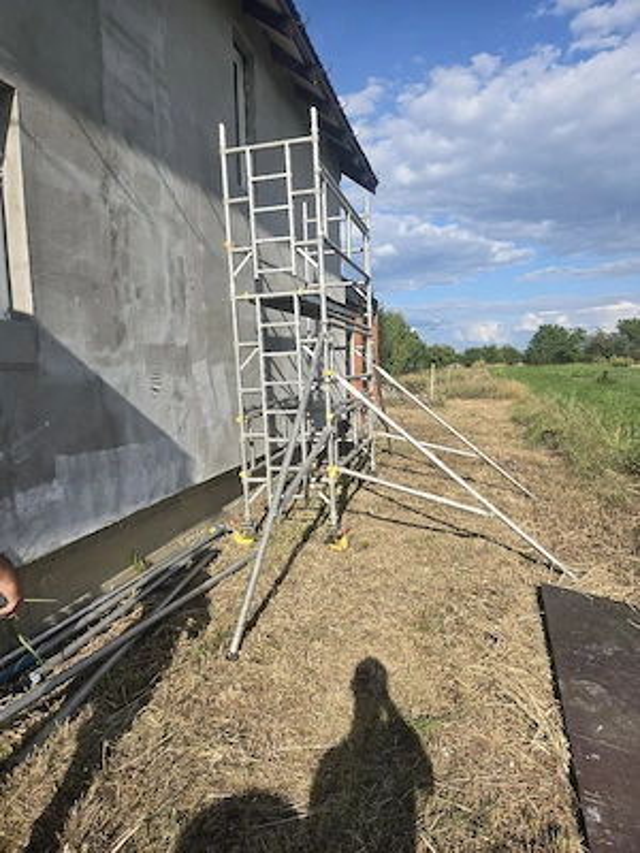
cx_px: 320
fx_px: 567
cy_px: 426
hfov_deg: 58.9
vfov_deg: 73.9
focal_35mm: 23
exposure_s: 1/3333
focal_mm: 5.4
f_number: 1.8
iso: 40
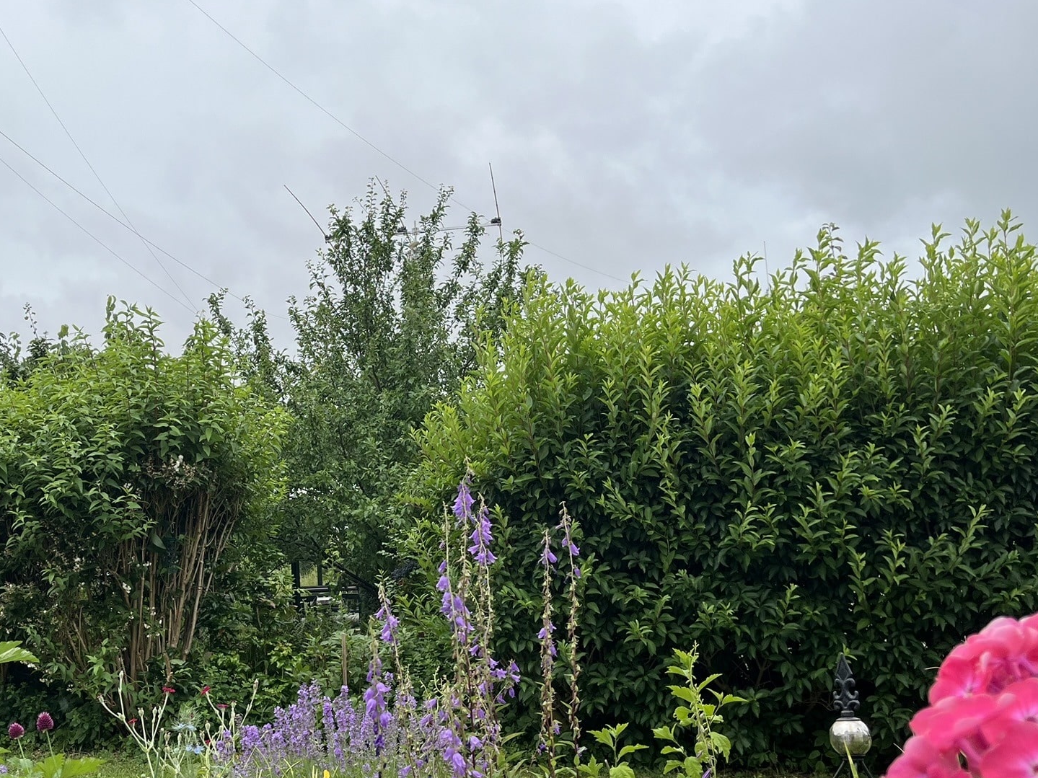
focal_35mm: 37
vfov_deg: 38.3
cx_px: 332
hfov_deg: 49.1
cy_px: 505
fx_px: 1109
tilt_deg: +2.4
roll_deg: +2.8
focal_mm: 5.1
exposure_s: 1/1186
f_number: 1.6
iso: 50
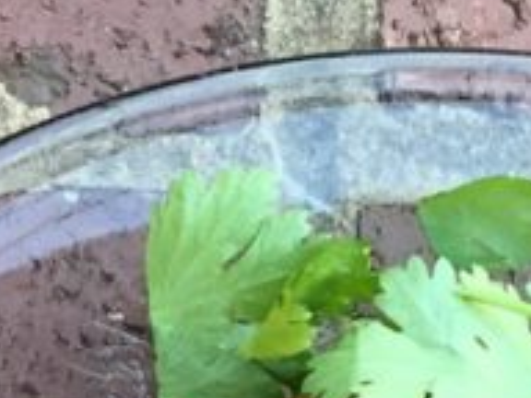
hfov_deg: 12.7
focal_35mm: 155
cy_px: 1056
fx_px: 2378
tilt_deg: -86.6
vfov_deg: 8.5
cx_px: 238
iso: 40
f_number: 2.2
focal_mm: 4.15
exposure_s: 1/30
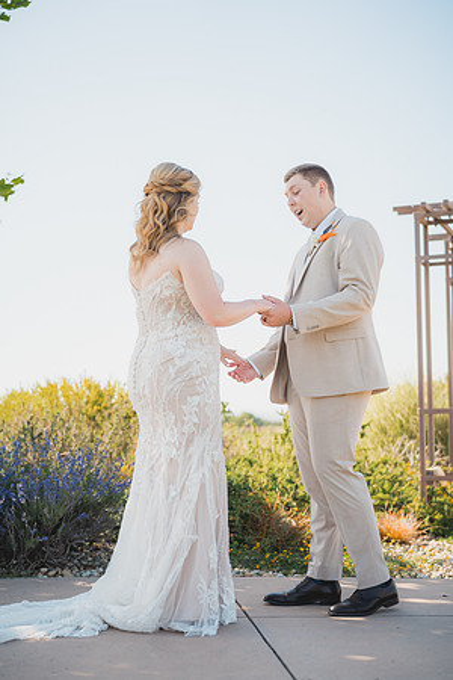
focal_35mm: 50
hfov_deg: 27.0
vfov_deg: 39.6
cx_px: 226
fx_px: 944
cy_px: 340
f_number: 1.8
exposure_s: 1/2000
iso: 125
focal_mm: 50
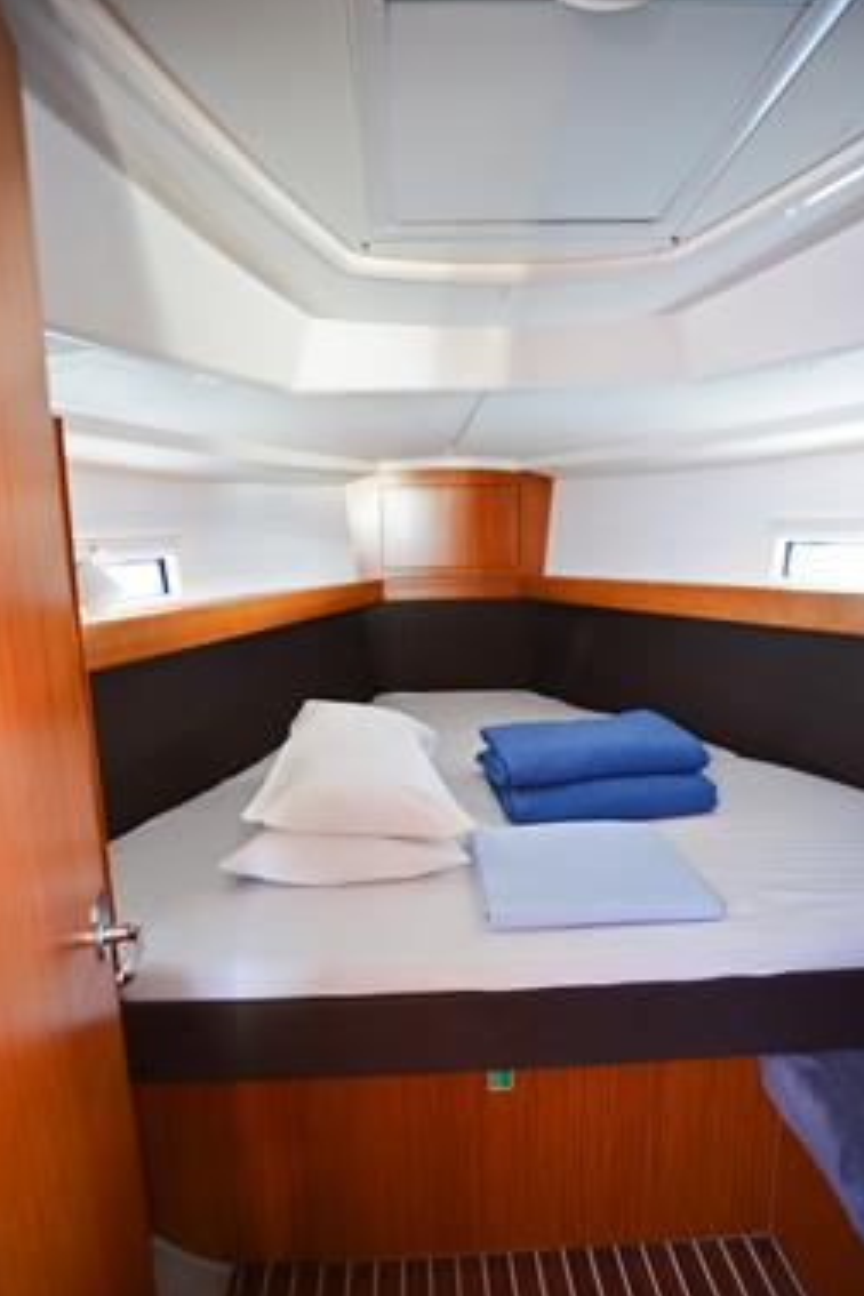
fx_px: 648
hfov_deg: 67.4
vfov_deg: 90.0
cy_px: 648
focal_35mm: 18
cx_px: 420
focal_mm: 17
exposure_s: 1/15
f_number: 2.8
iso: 800
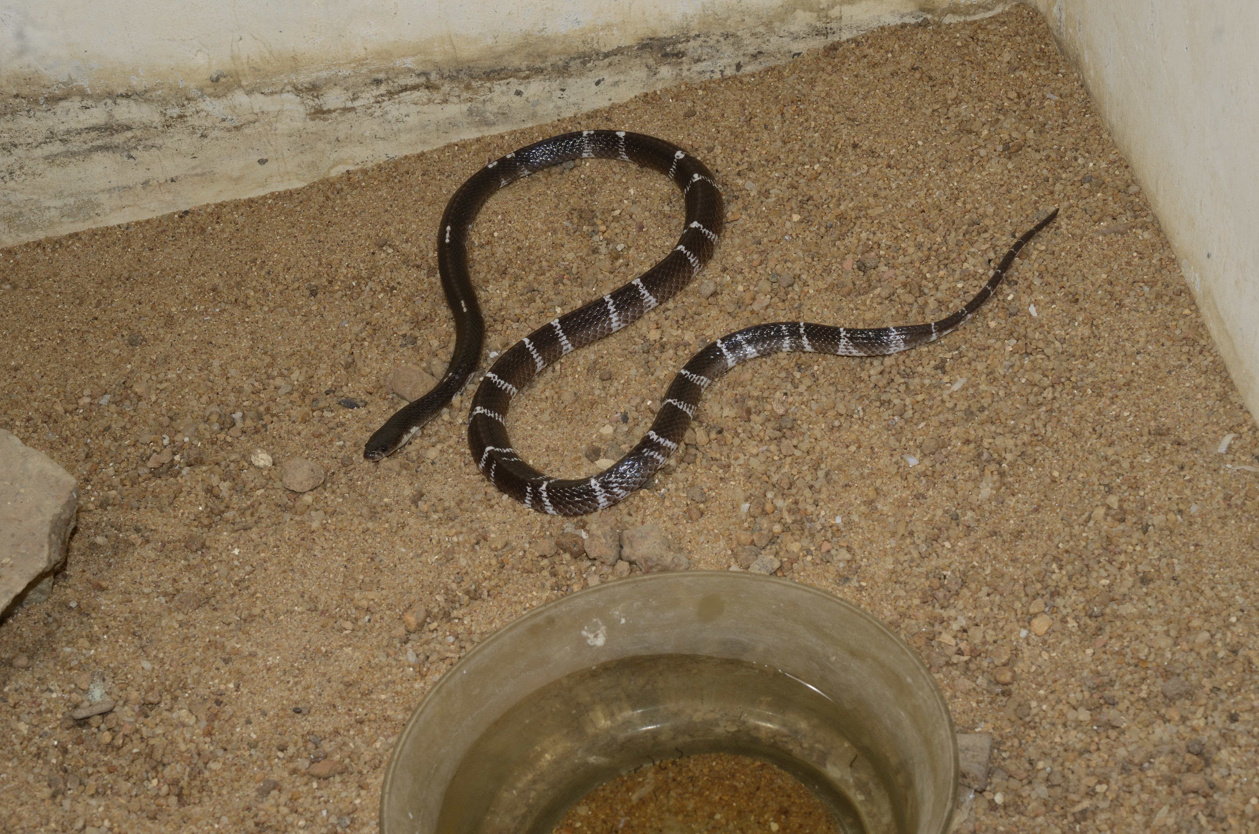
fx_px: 2094
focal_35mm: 60
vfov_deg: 22.5
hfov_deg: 33.5
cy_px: 417
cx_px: 630
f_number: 11
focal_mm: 40
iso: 250
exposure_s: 1/200
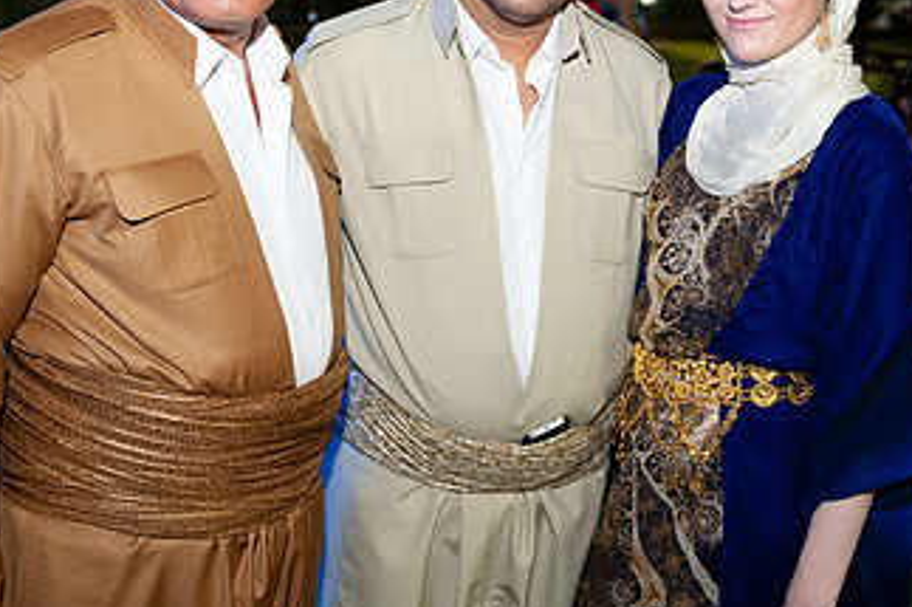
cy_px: 198
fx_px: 1317
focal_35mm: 52
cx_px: 460
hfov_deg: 38.2
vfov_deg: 25.8
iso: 1600
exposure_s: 1/30
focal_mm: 29
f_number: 2.8
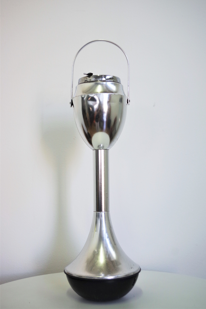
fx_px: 395
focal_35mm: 46
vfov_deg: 42.7
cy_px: 154
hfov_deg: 29.2
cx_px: 103
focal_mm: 30.63
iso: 400
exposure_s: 1/125
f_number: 4
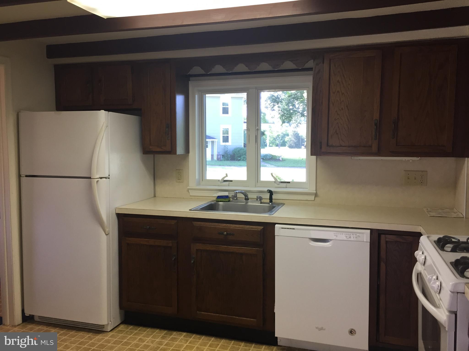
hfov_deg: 61.7
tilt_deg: -4.8
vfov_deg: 48.2
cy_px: 176
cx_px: 234
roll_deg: -0.9
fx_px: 393
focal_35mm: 29
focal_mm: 4.15
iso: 32
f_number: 2.2
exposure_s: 1/30
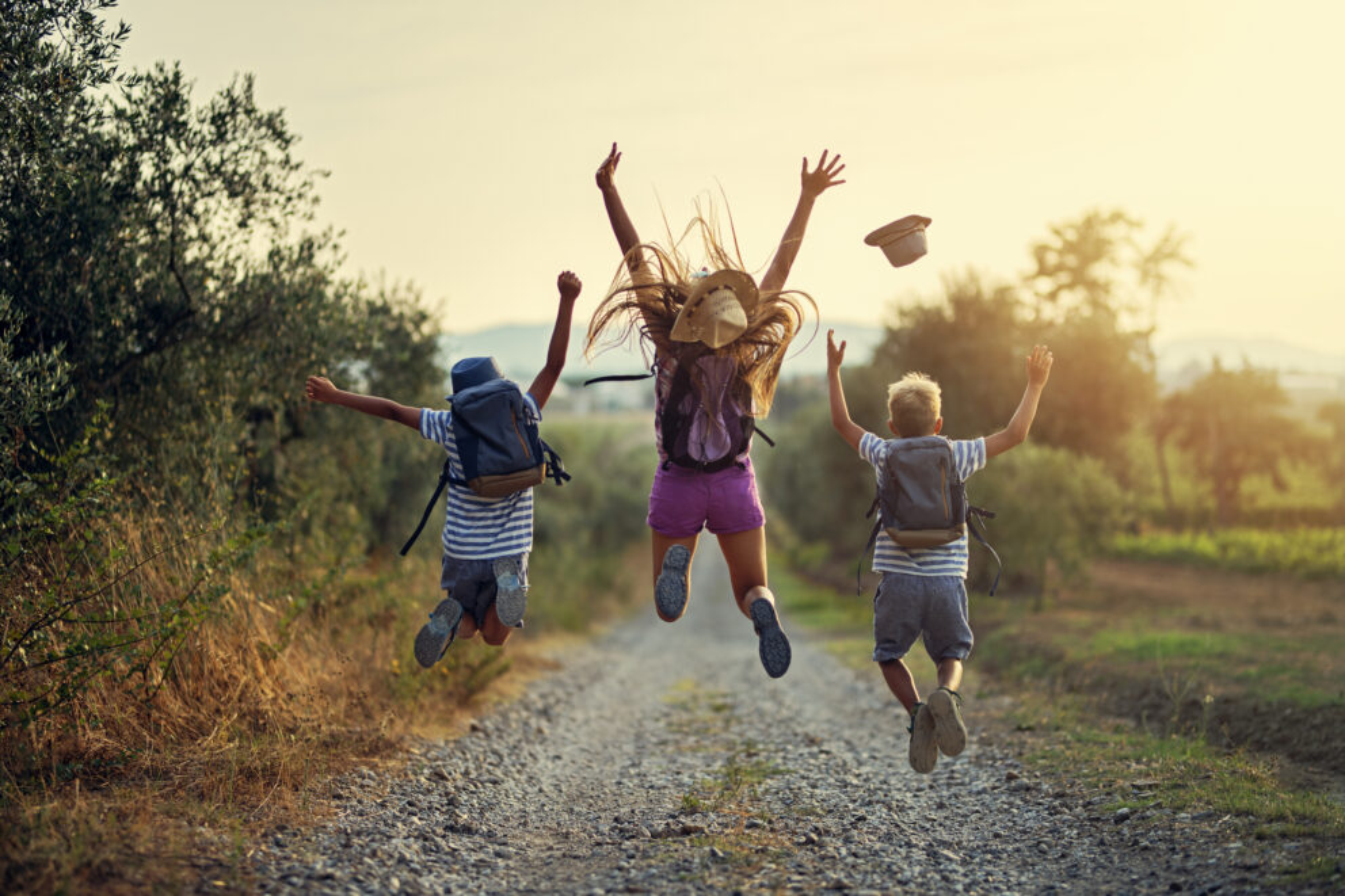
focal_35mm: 85
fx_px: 3175
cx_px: 672
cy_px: 448
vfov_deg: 16.1
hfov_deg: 23.9
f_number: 1.4
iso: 64
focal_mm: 85
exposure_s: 1/1250
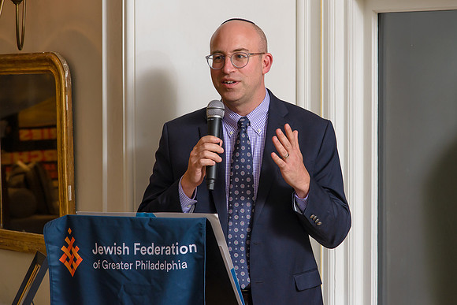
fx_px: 1566
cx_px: 254
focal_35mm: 123
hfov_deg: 16.6
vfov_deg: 11.1
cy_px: 145
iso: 1000
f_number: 7.1
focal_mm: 110
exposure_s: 1/125
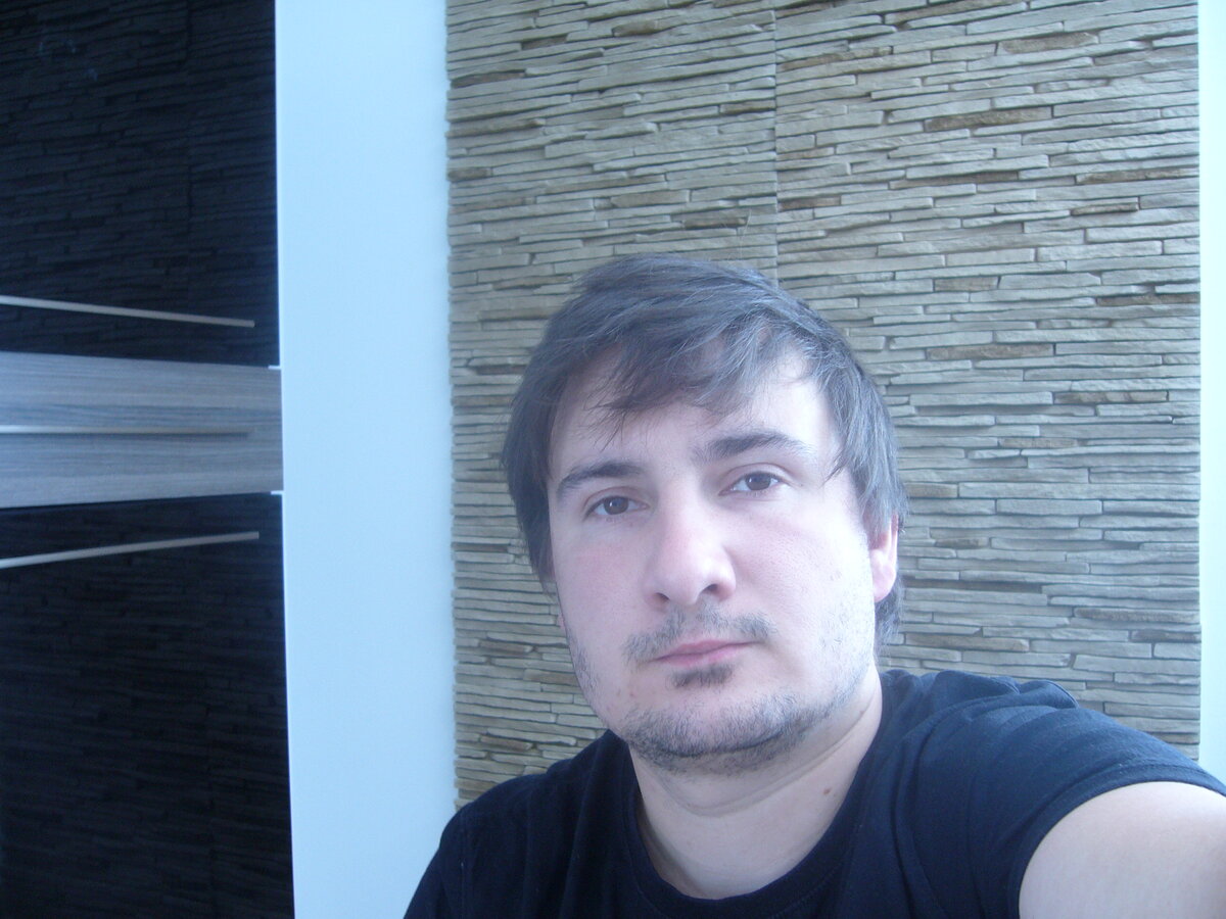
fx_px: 1240
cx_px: 613
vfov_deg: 40.7
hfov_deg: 52.6
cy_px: 460
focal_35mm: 35
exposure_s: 1/15
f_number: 2.8
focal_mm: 5.8
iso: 100
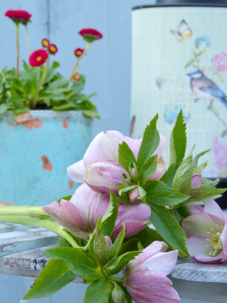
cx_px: 114
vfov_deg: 18.4
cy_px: 152
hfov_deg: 13.8
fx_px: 936
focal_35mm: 107
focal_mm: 19.3
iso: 100
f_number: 3.5
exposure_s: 1/100
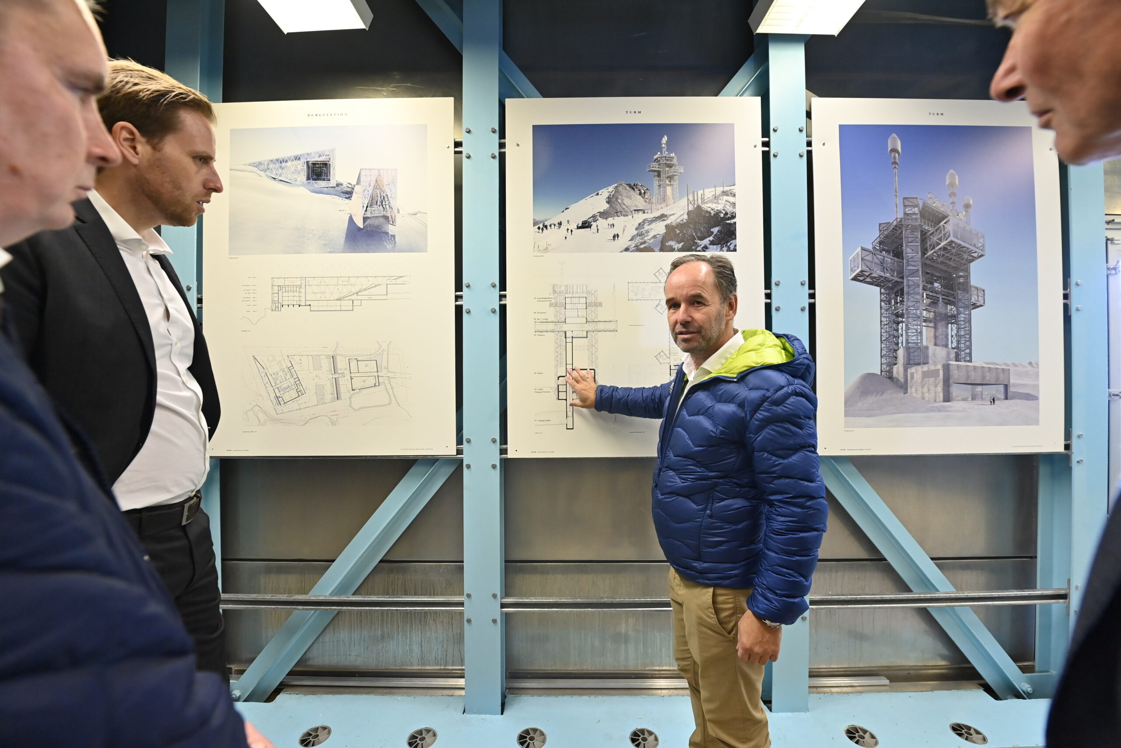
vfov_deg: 81.2
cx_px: 560
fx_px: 436
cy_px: 374
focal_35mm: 14
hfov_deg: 104.3
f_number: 4.5
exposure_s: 1/125
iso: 1600
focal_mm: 14
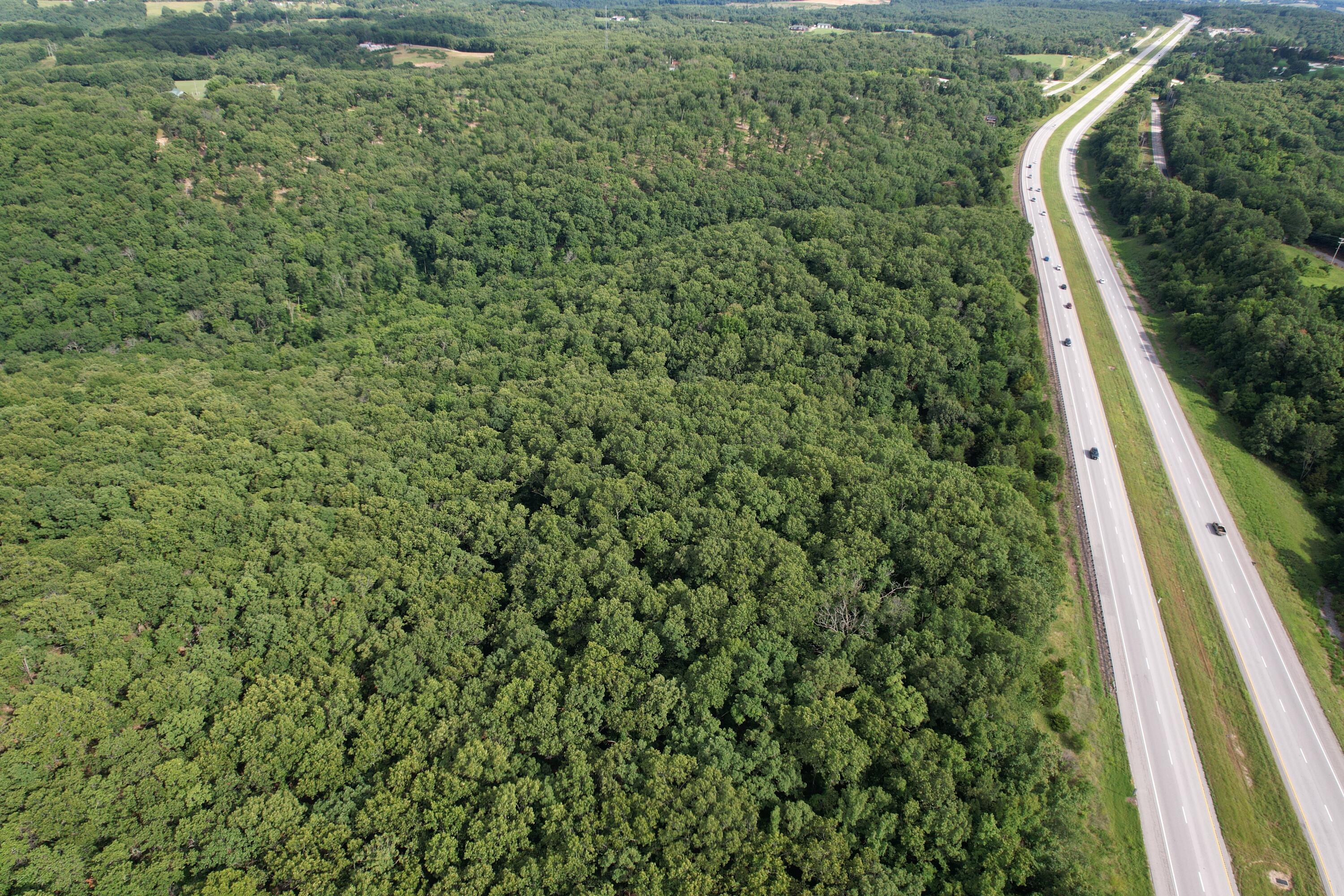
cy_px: 448
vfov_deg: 57.2
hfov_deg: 78.6
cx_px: 672
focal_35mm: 22
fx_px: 821
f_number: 2.8
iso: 110
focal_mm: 8.38
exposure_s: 1/100
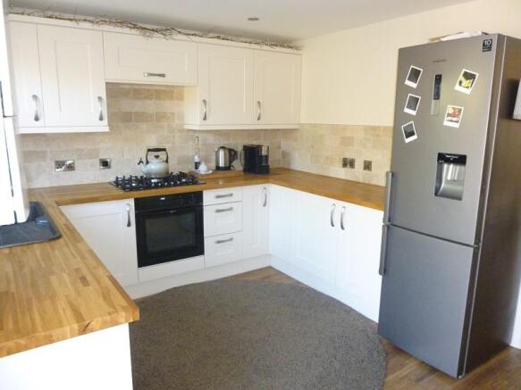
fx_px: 376
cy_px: 195
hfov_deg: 69.4
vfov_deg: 54.9
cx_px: 260
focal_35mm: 25
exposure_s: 1/60
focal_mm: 4.5
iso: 500
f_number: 3.1
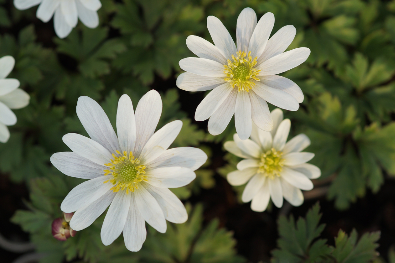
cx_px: 198
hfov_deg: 13.7
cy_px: 132
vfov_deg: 9.1
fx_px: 1646
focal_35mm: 150
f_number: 4.5
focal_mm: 100
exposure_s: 1/320
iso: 100
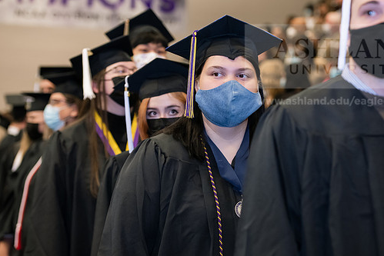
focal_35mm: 107
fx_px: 1142
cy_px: 117
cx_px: 222
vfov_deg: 12.8
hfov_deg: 19.1
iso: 1600
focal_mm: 92
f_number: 3.5
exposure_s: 1/200
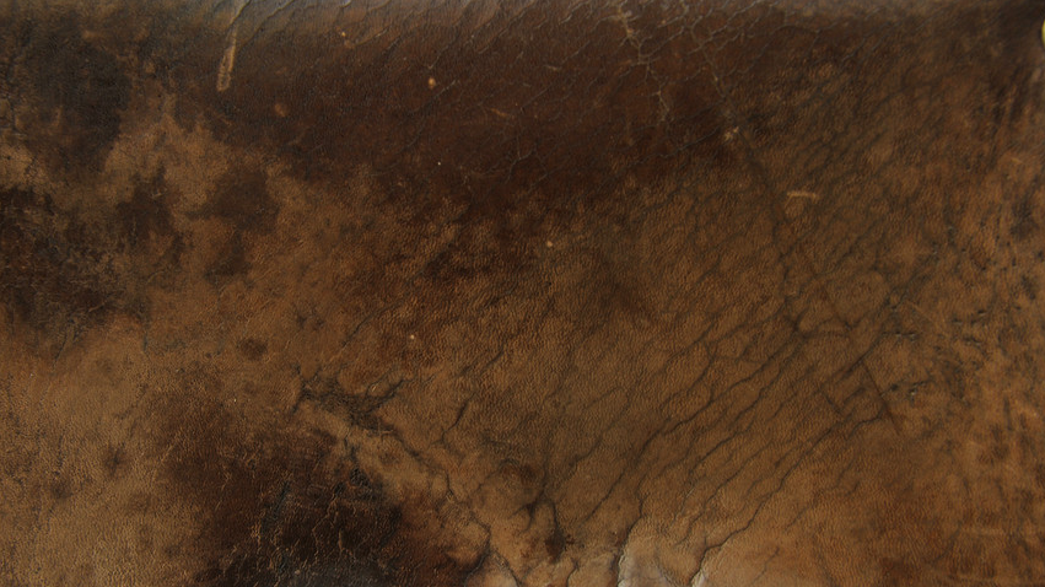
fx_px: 1745
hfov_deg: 33.3
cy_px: 367
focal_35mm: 63
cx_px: 431
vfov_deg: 19.1
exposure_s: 1/50
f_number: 11
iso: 400
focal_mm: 50
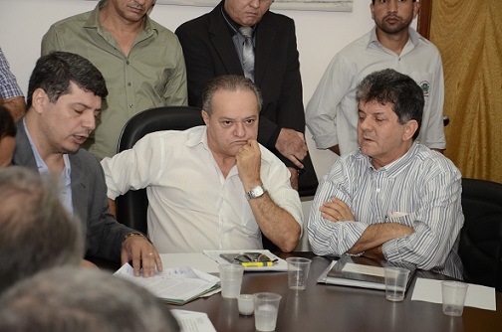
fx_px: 1211
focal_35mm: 87
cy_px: 166
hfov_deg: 23.4
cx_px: 251
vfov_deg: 15.6
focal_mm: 58
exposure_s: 1/80
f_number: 5
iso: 1000
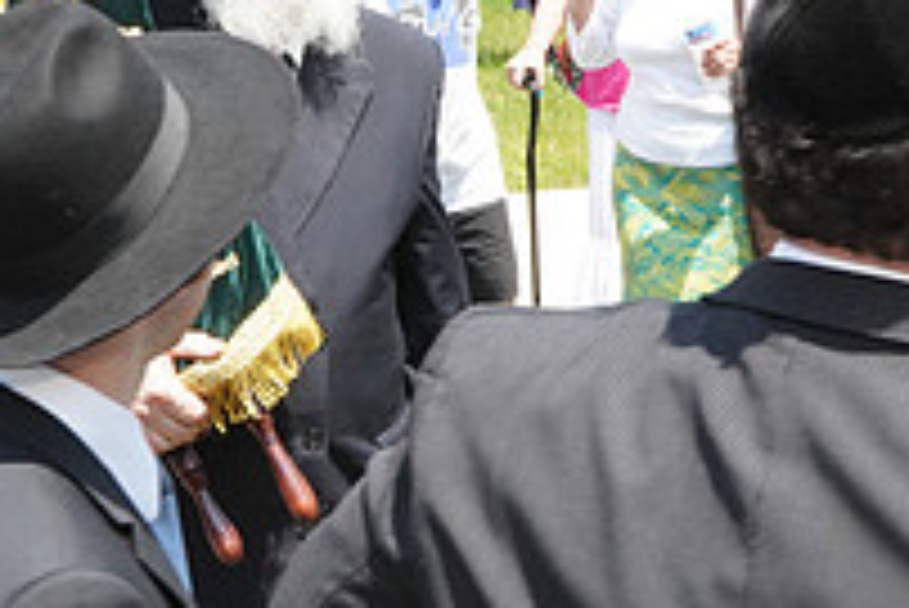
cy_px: 200
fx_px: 2249
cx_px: 320
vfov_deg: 15.4
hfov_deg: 22.8
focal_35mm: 89
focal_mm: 31
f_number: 22
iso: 3200
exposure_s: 1/250
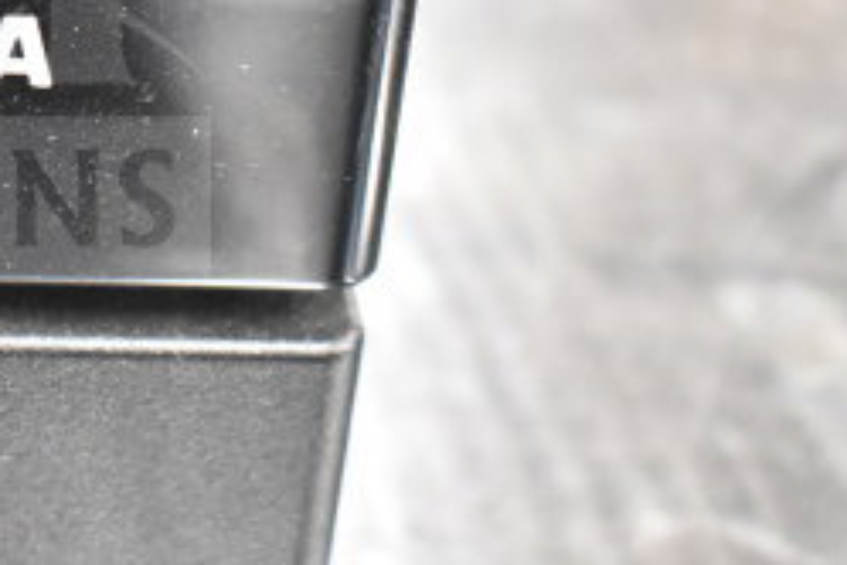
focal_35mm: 103
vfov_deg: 13.1
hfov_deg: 18.7
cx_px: -173
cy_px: 9
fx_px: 2423
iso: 10000
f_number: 4.2
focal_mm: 28
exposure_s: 1/50
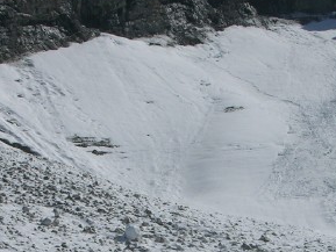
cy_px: 243
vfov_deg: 11.9
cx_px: 129
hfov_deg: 15.9
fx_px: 1204
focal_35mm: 124
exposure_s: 1/590
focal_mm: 8.9
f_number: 8
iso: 50
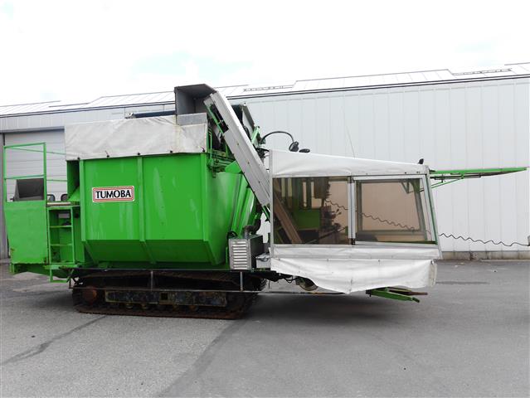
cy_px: 199
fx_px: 460
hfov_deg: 59.9
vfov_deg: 46.8
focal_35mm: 30
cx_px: 265
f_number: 6.3
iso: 160
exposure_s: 1/250
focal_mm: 15
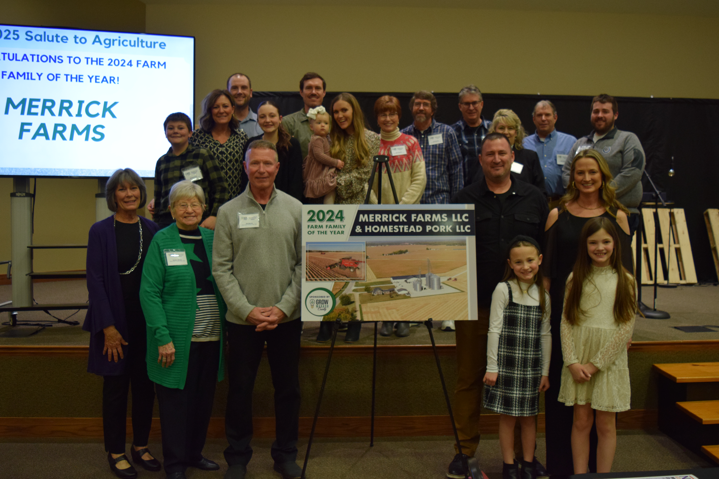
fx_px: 629
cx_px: 360
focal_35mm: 32
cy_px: 240
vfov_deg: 41.7
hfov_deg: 59.5
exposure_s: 1/60
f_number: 3.8
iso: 1100
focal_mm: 21
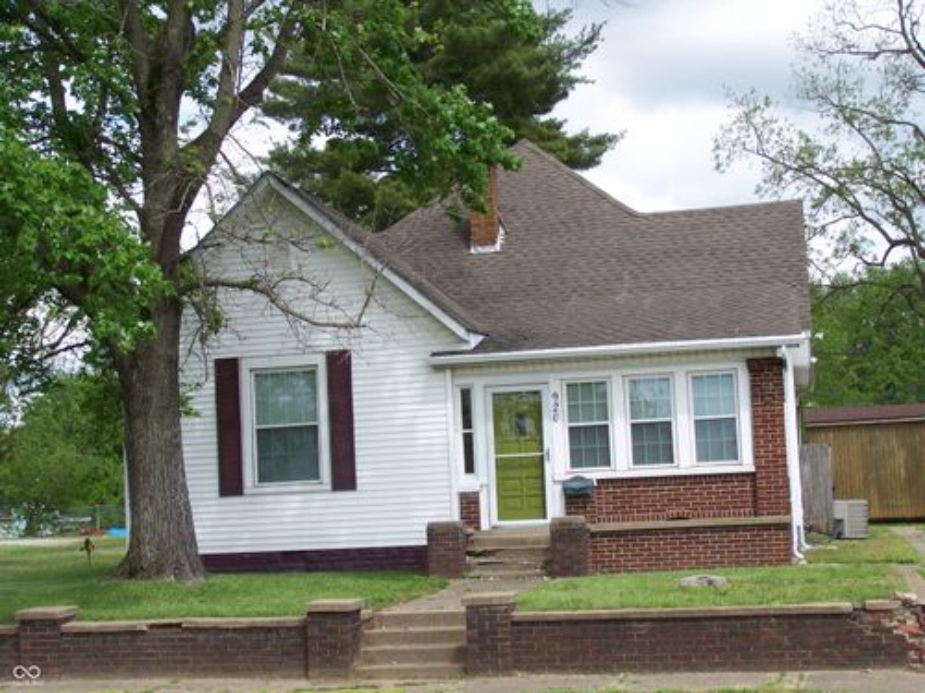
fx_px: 1657
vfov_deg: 23.7
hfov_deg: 31.2
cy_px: 346
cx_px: 462
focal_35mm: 62
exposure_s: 1/400
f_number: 3.2
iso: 64
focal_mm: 10.3
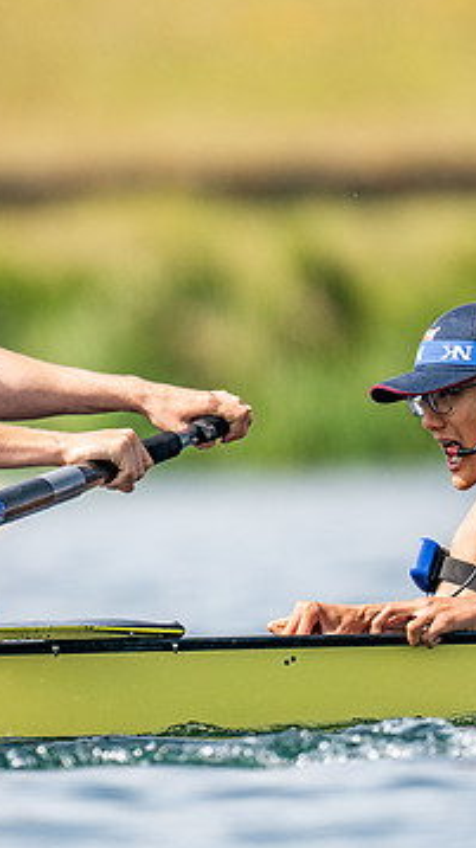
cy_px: 403
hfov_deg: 0.8
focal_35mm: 1527
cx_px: 216
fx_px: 34312
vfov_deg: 1.4
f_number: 4
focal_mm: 600
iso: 220
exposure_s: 1/2500
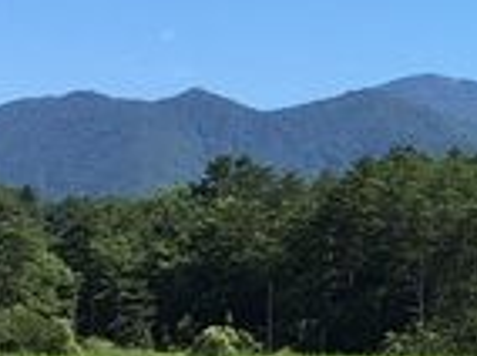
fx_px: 2297
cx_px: 684
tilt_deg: +1.8
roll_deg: -0.2
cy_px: 243
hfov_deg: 11.4
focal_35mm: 167
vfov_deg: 8.9
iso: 25
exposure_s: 1/1350
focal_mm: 4.15
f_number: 2.2
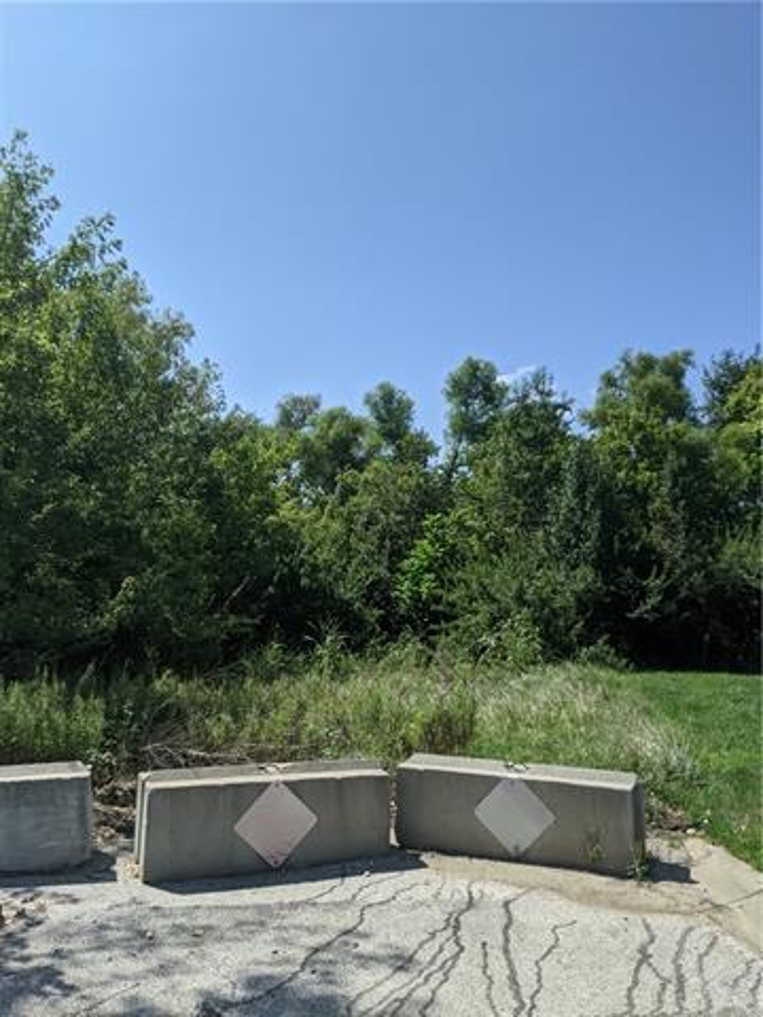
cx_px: 382
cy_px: 508
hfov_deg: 51.4
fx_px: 794
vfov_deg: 65.3
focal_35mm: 27
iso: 61
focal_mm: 4.44
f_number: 1.8
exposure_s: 1/3906
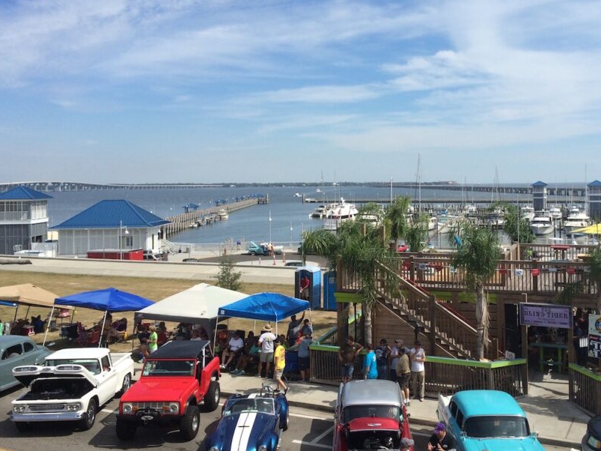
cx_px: 375
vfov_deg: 38.5
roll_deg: +0.9
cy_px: 187
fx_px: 642
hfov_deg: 49.7
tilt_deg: -0.5
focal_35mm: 37
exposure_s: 1/3425
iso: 32
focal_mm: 4.15
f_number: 2.2
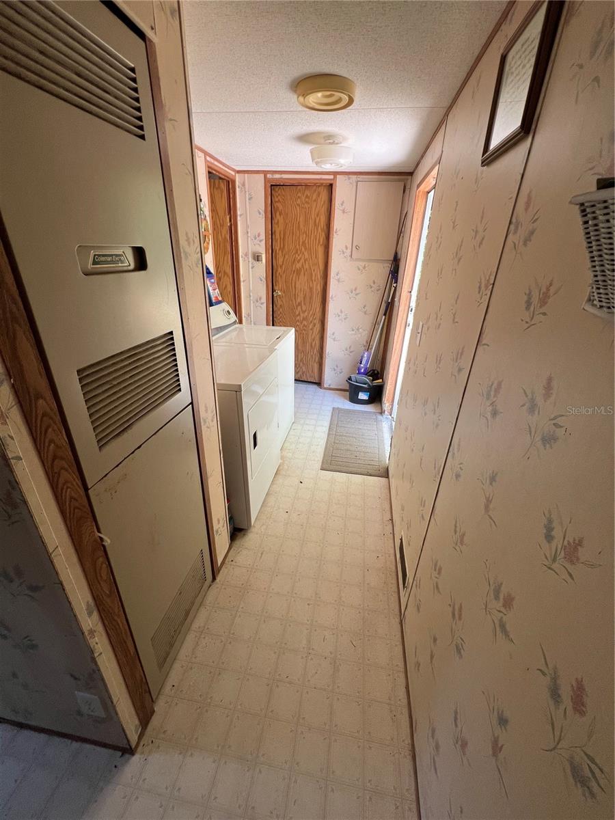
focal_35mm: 13
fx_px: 308
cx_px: 308
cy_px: 410
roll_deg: -3.3
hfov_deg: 89.9
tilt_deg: -26.2
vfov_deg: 106.2
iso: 80
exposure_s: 1/99
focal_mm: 1.57
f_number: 1.8
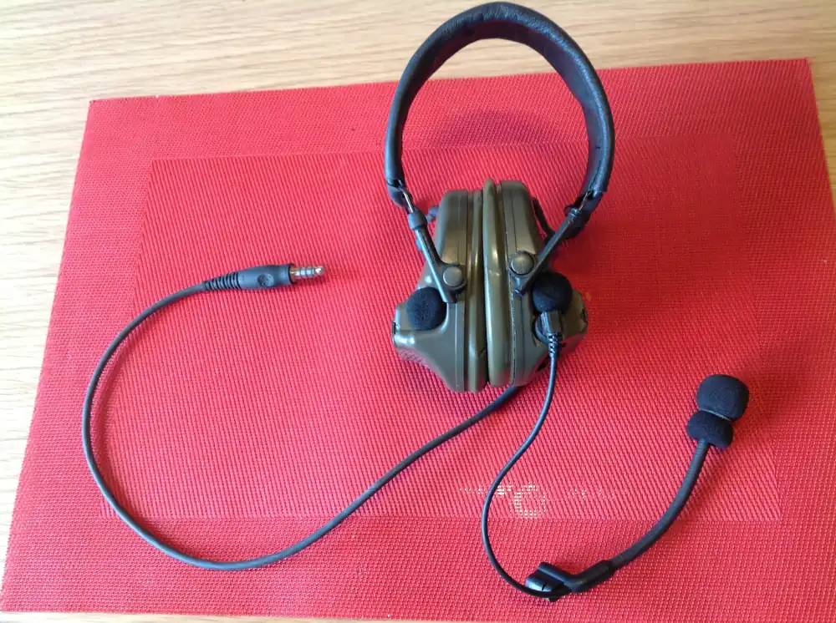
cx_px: 418
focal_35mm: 35
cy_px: 312
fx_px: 844
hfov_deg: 52.7
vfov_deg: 40.6
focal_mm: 4.28
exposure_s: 1/15
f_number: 2.4
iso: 80
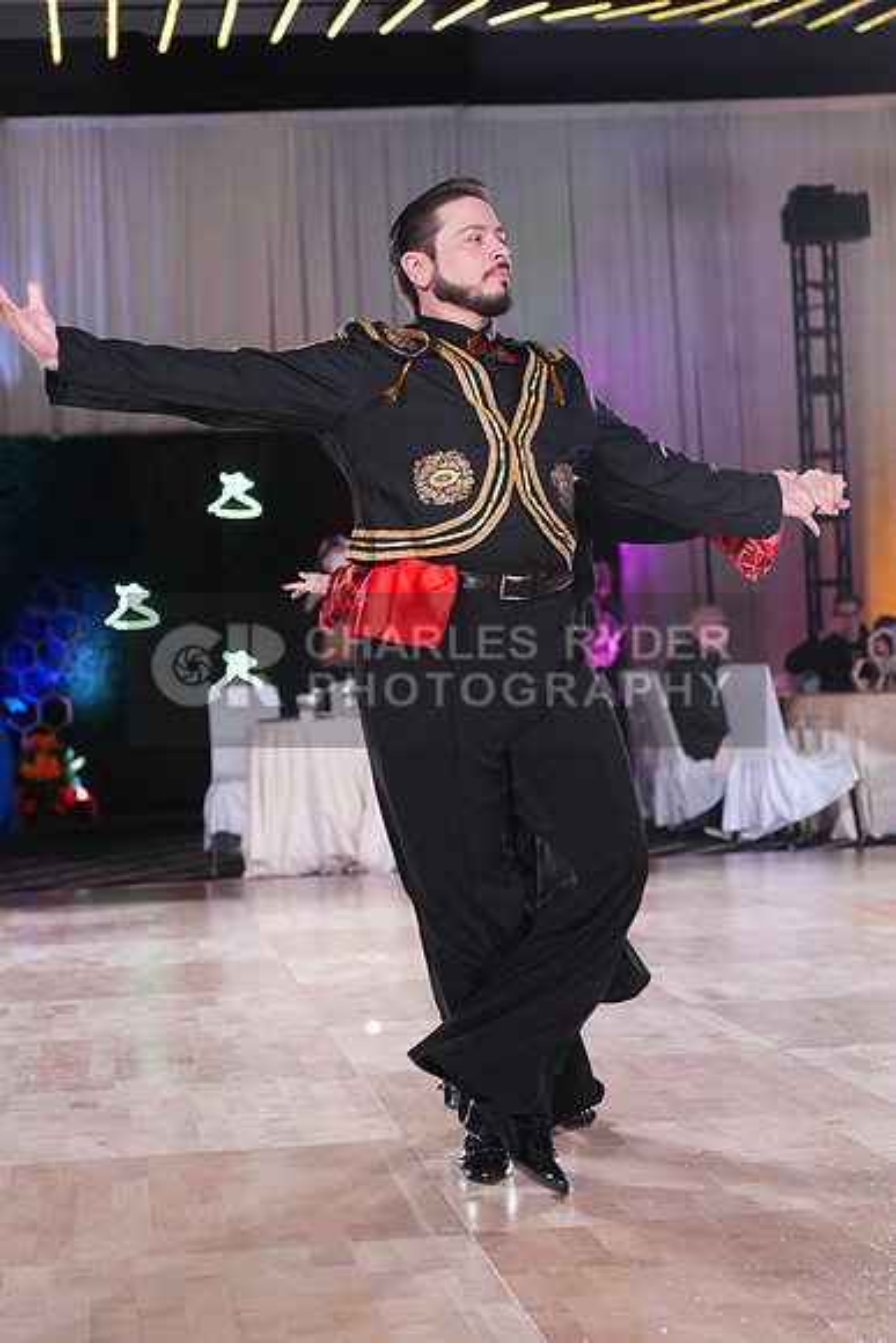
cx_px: 448
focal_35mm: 70
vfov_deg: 28.8
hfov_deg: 19.5
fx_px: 2612
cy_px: 672
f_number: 4
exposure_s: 1/400
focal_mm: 70
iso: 2500
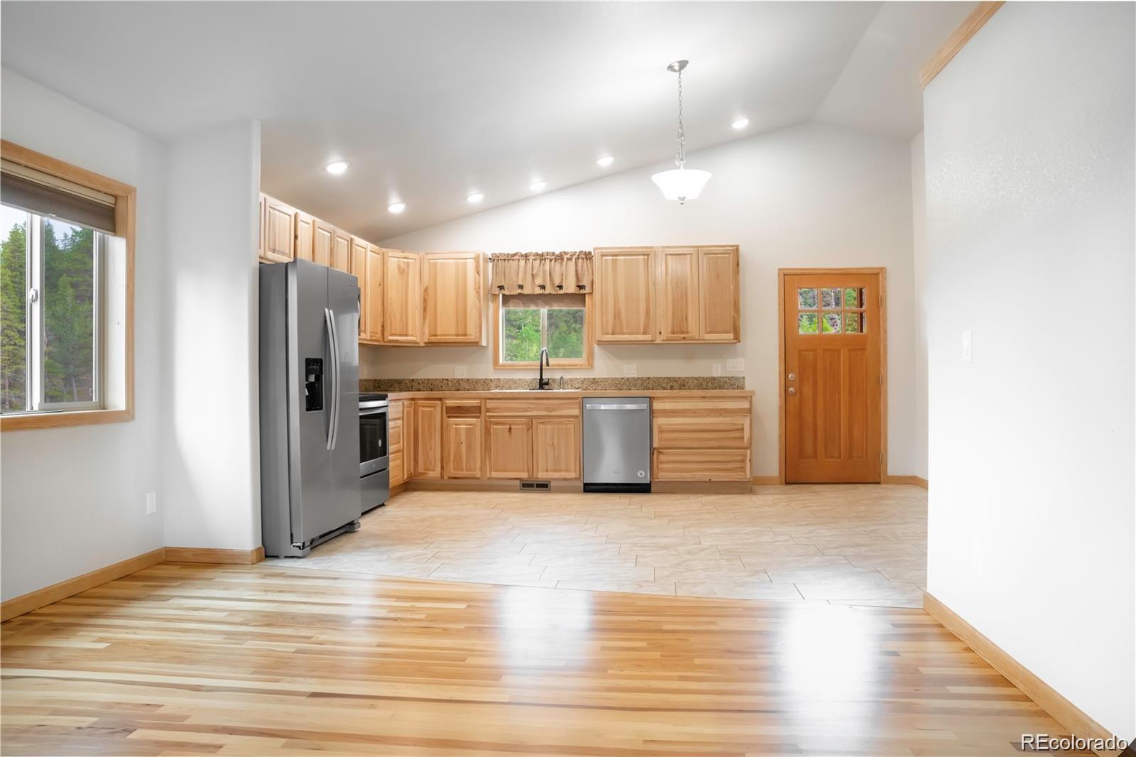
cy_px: 378
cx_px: 568
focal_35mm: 24
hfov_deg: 73.8
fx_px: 757
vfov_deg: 53.1
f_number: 9
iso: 1250
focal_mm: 24
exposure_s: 1/125
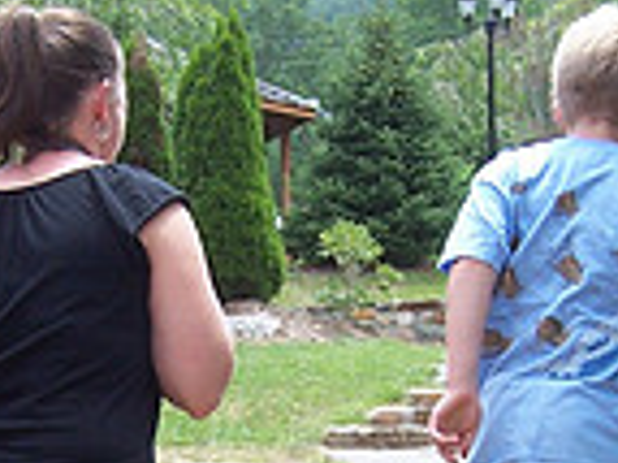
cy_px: 469
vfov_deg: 10.9
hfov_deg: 14.6
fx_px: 2390
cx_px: 121
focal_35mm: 134
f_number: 3.4
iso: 80
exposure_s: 1/250
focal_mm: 5.5
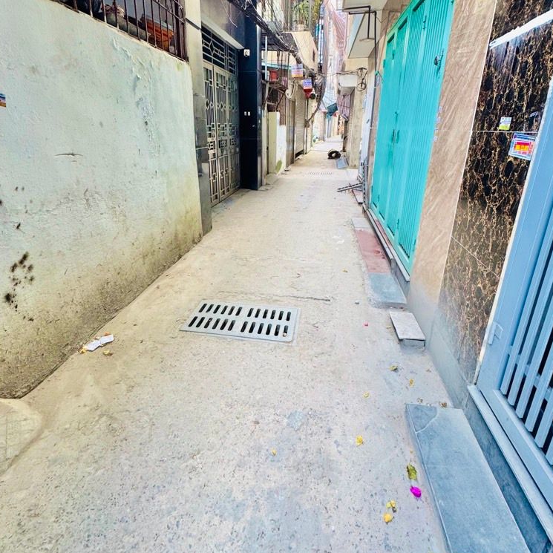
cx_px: 279
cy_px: 225
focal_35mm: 17
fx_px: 307
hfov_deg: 84.0
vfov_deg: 83.1
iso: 160
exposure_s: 1/99
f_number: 2.2
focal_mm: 2.22
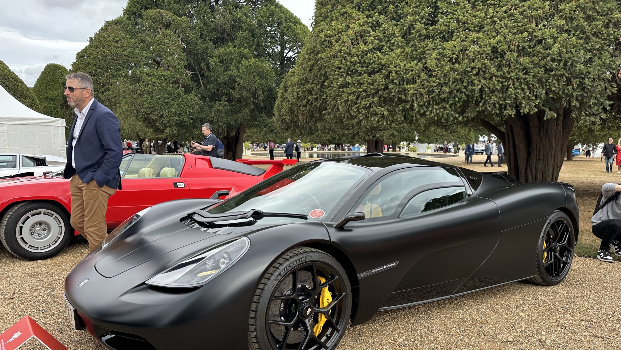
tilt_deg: -6.4
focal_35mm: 27
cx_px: 320
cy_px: 196
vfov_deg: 42.8
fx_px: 445
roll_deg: -0.5
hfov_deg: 69.8
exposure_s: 1/927
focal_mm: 6.86
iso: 80
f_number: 1.78
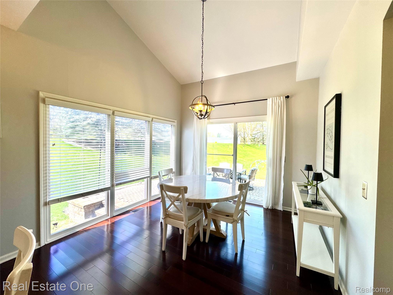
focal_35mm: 14
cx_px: 196
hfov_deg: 102.1
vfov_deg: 85.7
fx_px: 159
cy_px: 148
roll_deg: -0.5
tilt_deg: -2.8
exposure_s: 1/262
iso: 40
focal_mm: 2.22
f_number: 2.2
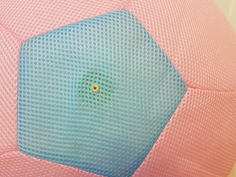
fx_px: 218
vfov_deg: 44.2
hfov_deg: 56.5
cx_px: 97
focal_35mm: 32
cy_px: 90
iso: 160
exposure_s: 1/50
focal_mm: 4.2
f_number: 1.7
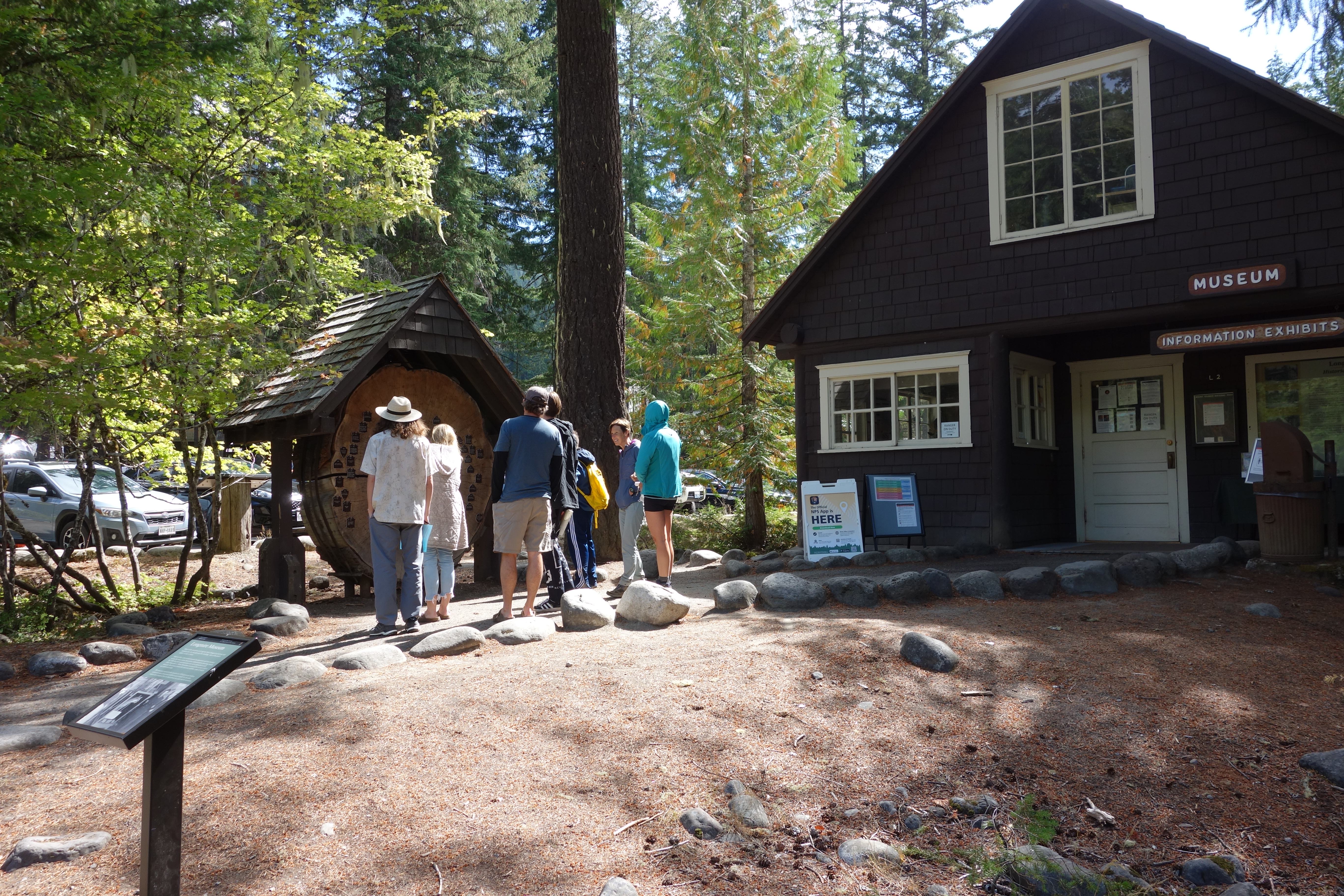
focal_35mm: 28
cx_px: 672
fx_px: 1045
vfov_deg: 46.4
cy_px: 448
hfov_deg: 65.5
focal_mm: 10.4
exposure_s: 1/125
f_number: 5.6
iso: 125
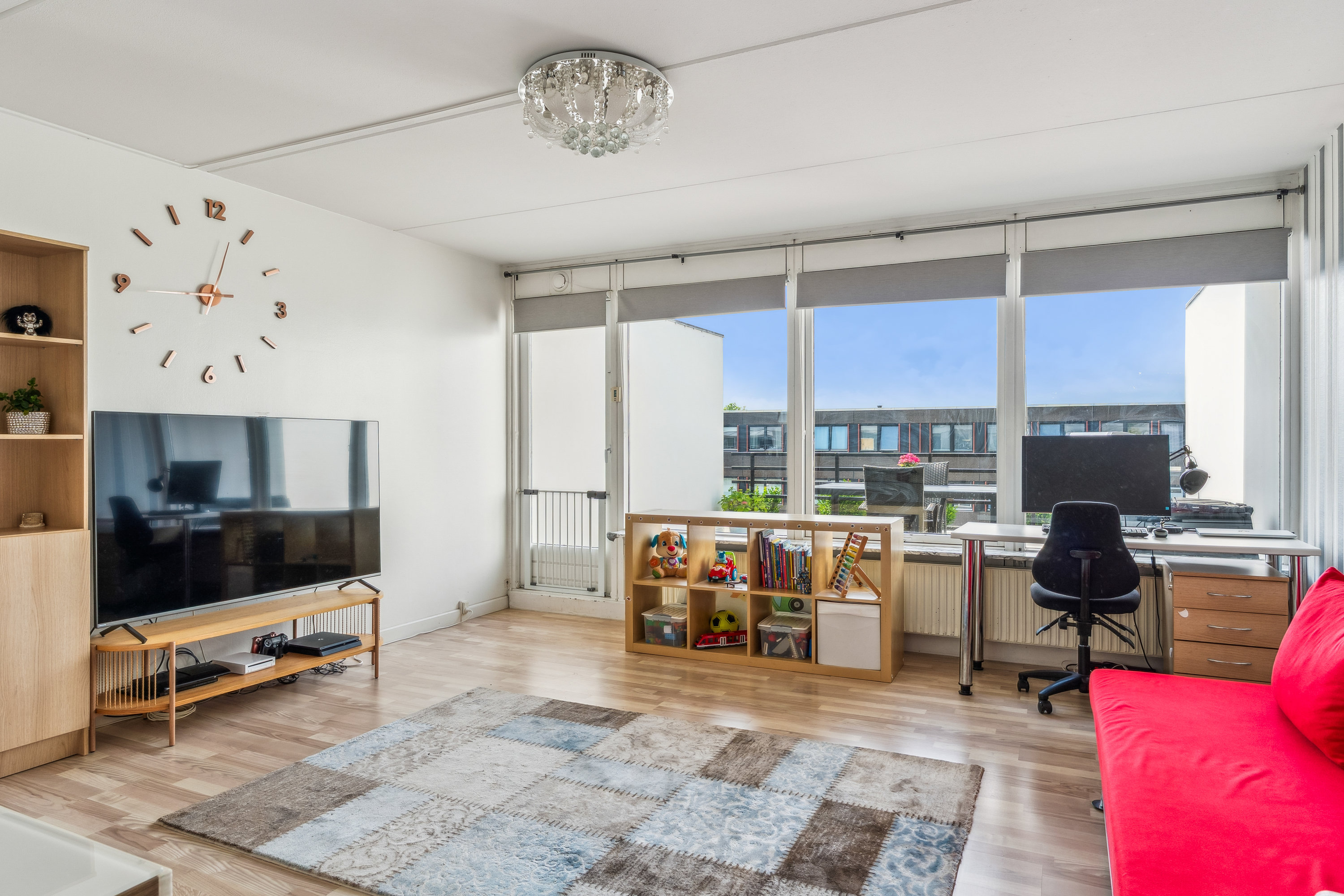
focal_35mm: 21
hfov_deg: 80.4
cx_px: 672
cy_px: 448
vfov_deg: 58.8
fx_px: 795
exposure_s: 1/50
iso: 100
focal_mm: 14.2
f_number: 7.1
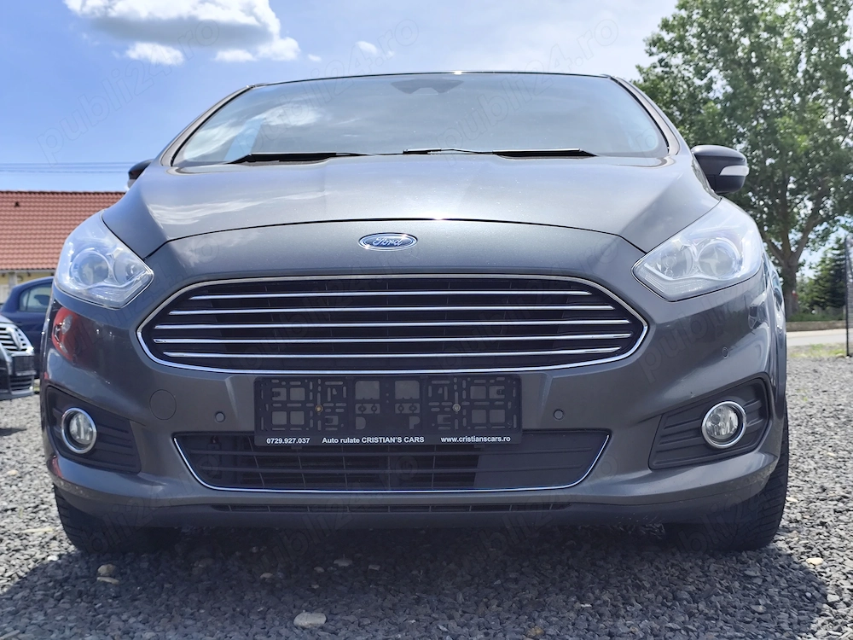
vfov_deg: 31.5
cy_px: 320
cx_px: 426
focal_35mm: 46
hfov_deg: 41.2
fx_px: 1134
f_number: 1.65
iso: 50
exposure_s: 1/1464
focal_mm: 6.19
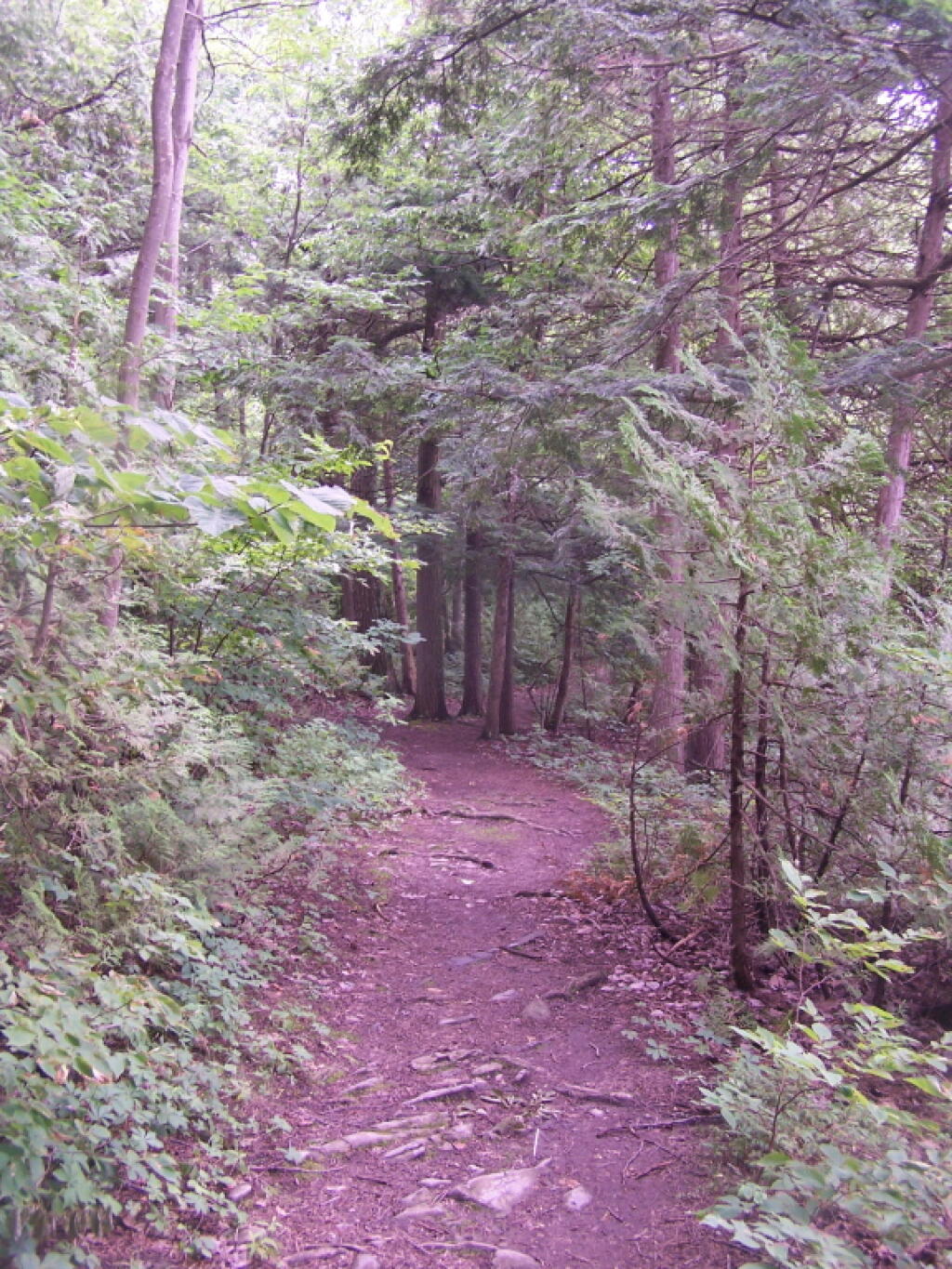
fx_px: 1393
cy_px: 634
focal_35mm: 38
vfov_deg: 49.0
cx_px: 476
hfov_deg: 37.7
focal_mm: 6.3
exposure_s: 1/30
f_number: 2.8
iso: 80
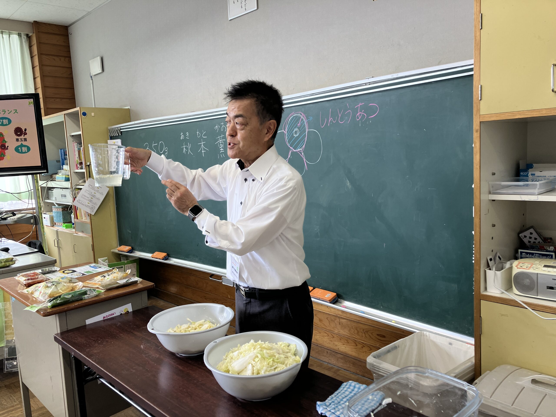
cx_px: 278
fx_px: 450
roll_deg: +2.0
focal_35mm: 28
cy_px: 208
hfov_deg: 63.4
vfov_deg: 49.7
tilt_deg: -5.8
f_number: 1.8
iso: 64
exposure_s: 1/100
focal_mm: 3.99
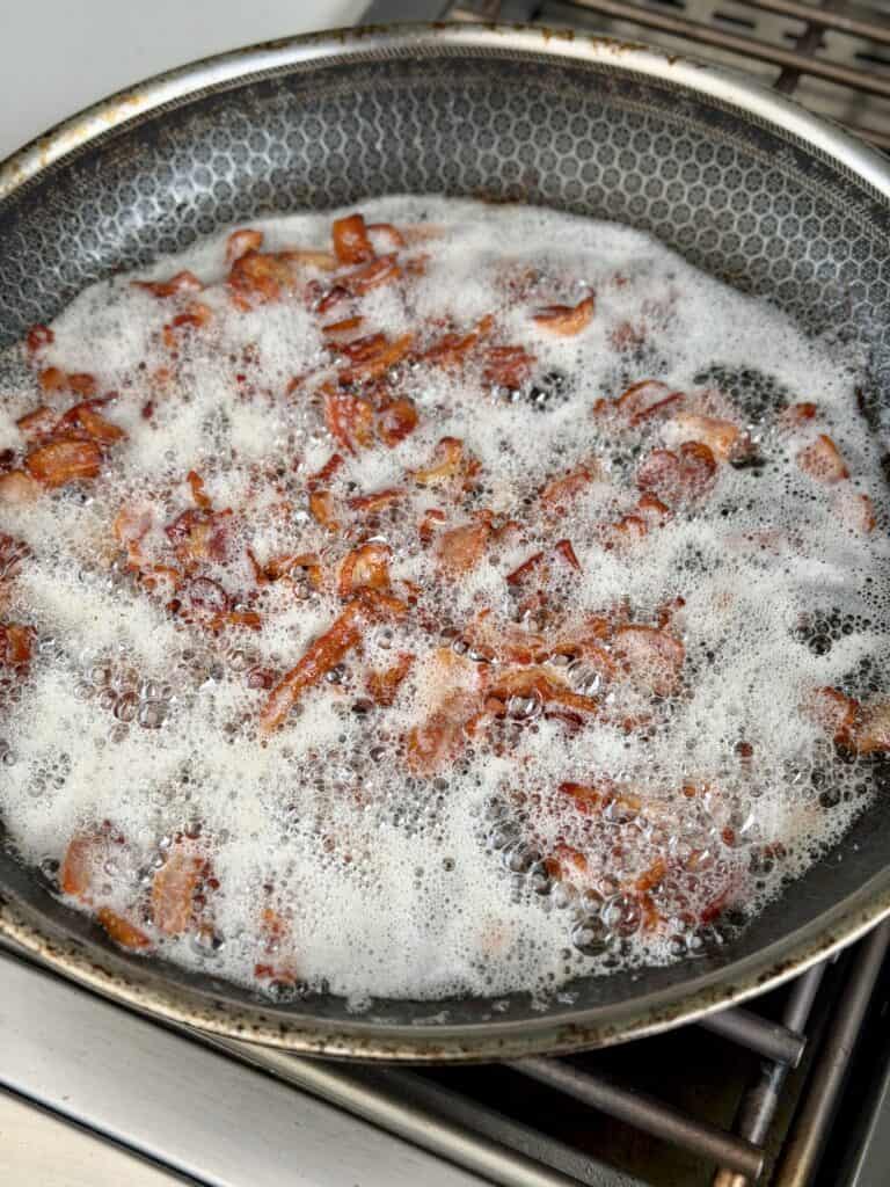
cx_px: 445
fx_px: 1645
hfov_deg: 30.3
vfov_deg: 39.7
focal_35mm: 48
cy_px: 594
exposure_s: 1/778
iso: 64
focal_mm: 6.76
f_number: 1.78
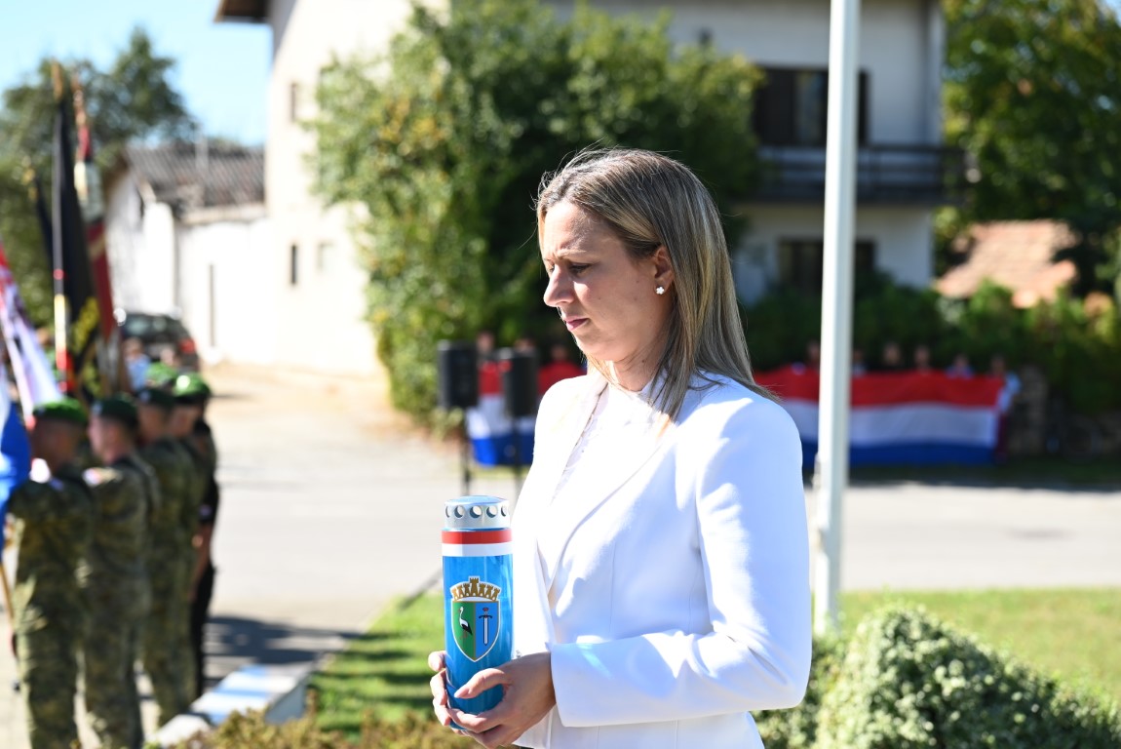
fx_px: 2305
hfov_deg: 27.3
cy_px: 374
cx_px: 560
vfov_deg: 18.4
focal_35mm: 74
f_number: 4
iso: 200
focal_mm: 74
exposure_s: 1/800
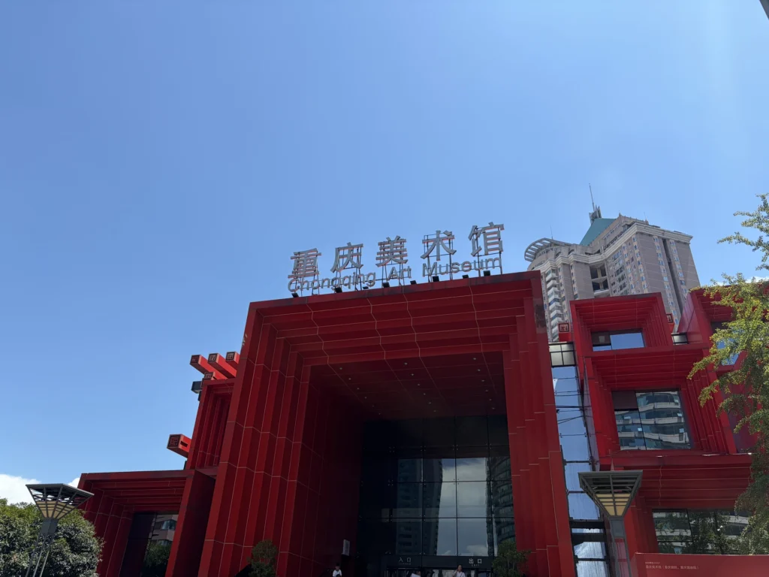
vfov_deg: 53.1
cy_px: 288
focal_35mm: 26
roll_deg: -3.8
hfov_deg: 67.3
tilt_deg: +30.5
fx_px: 578
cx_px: 384
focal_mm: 5.96
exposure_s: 1/4065
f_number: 1.6
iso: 50
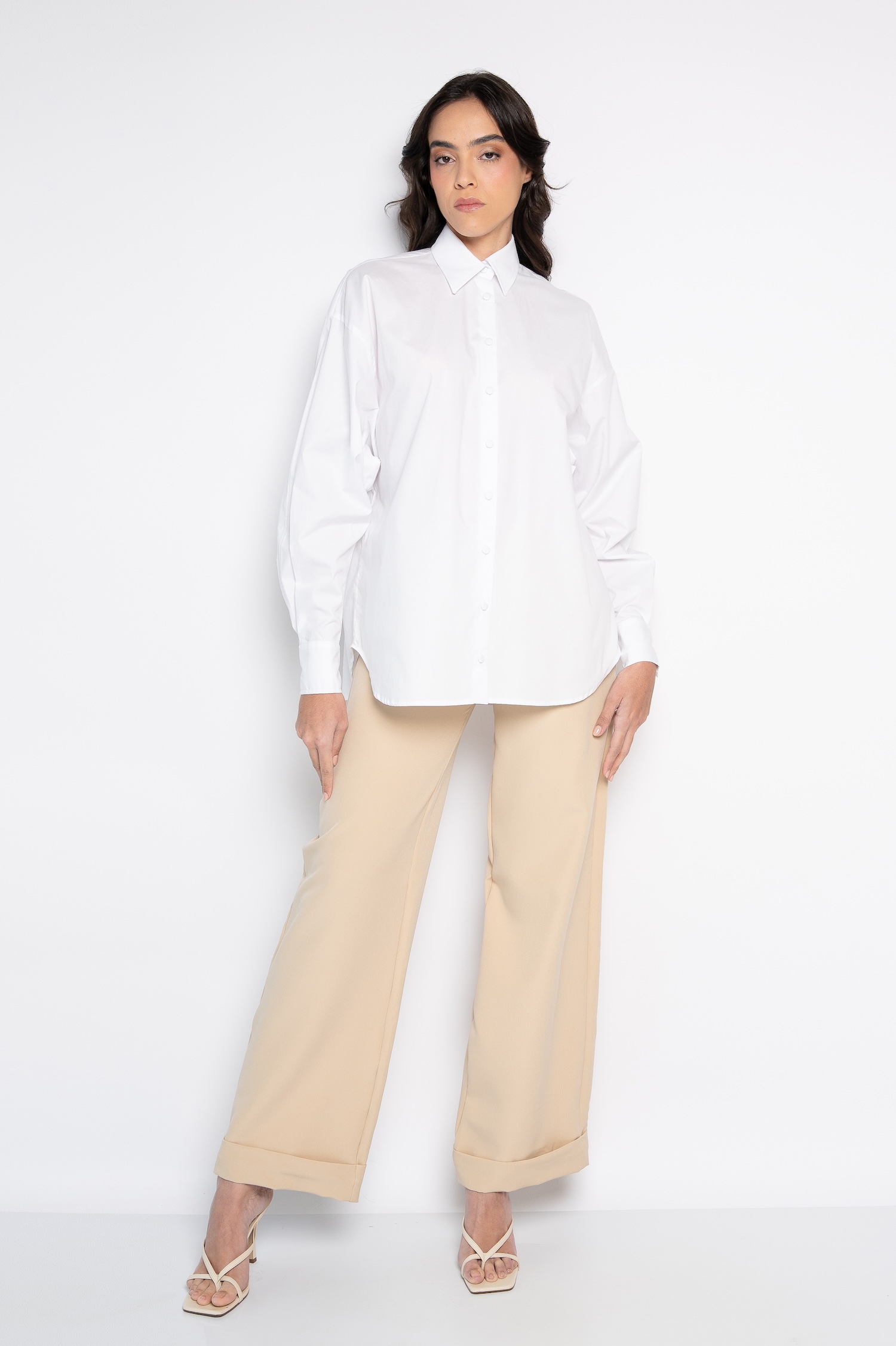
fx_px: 1495
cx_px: 448
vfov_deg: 48.5
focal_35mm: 40
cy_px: 673
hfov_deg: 33.4
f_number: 5
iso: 200
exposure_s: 1/125
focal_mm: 40
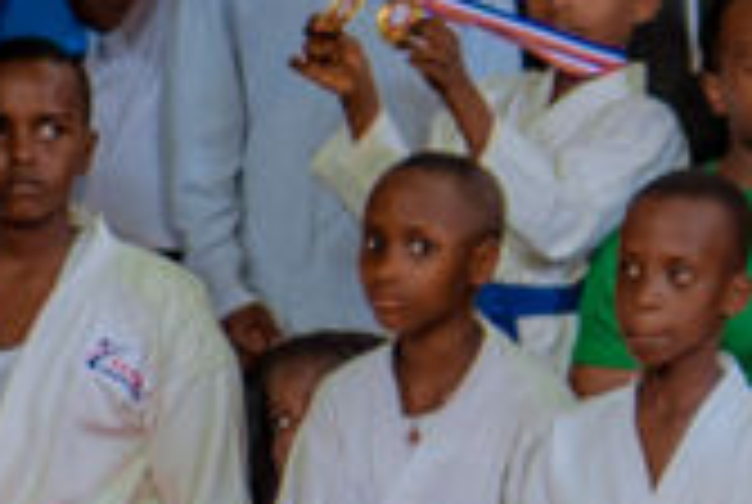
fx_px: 7512
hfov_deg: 5.5
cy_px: -38
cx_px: 1959
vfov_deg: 3.8
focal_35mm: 359
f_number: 1.8
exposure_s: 1/50
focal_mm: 50
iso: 400
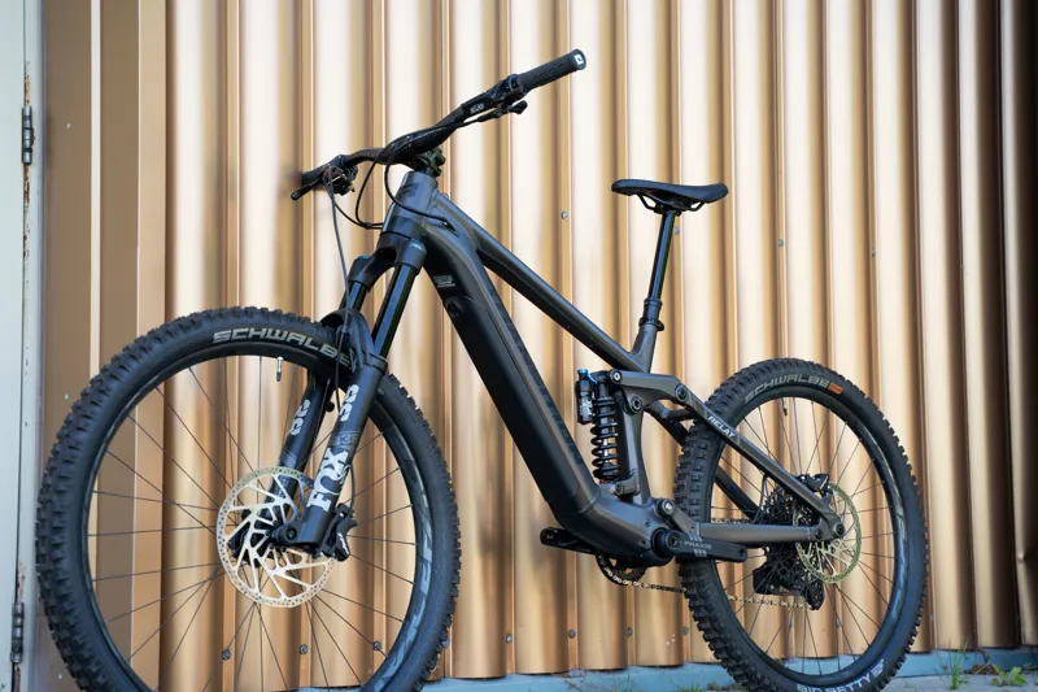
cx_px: 519
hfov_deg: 30.1
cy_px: 346
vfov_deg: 20.3
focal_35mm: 67
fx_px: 1931
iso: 1000
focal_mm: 67
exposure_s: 1/1000
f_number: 4
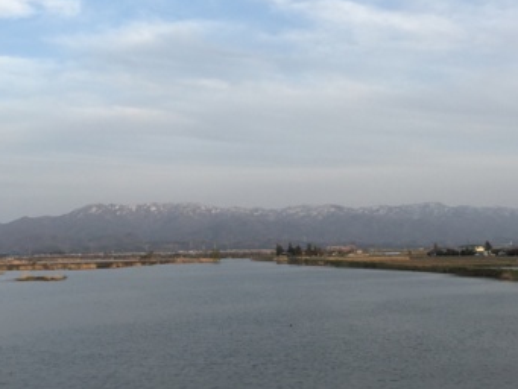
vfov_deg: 28.3
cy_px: 117
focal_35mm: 51
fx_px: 763
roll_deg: +0.7
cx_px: 270
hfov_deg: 37.5
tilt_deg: +7.8
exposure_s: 1/557
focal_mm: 4.15
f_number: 2.2
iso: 32
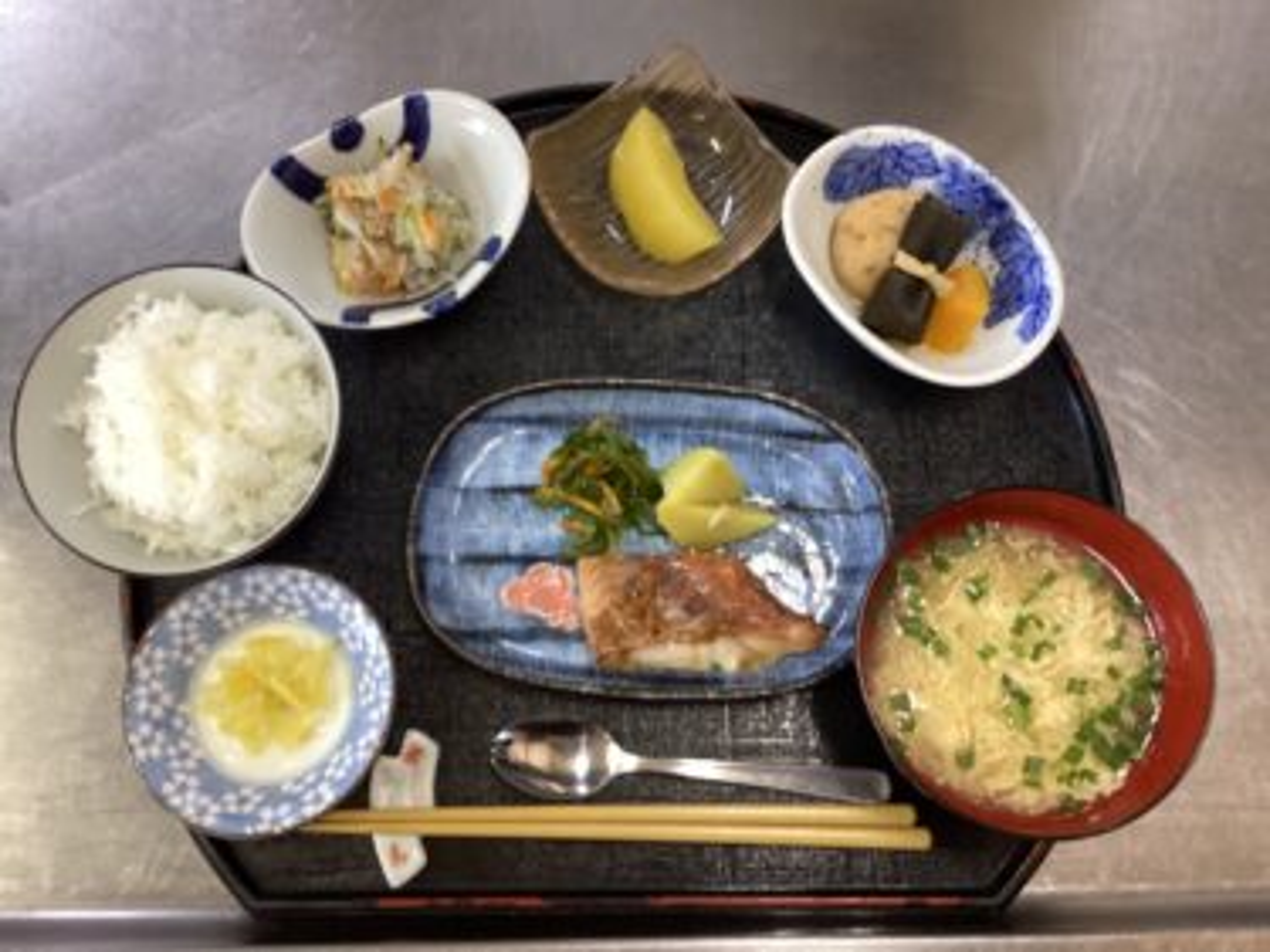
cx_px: 635
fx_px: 1137
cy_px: 476
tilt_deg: -75.3
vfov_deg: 45.4
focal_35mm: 31
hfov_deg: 58.4
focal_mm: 3.3
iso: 160
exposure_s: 1/60
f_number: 2.4
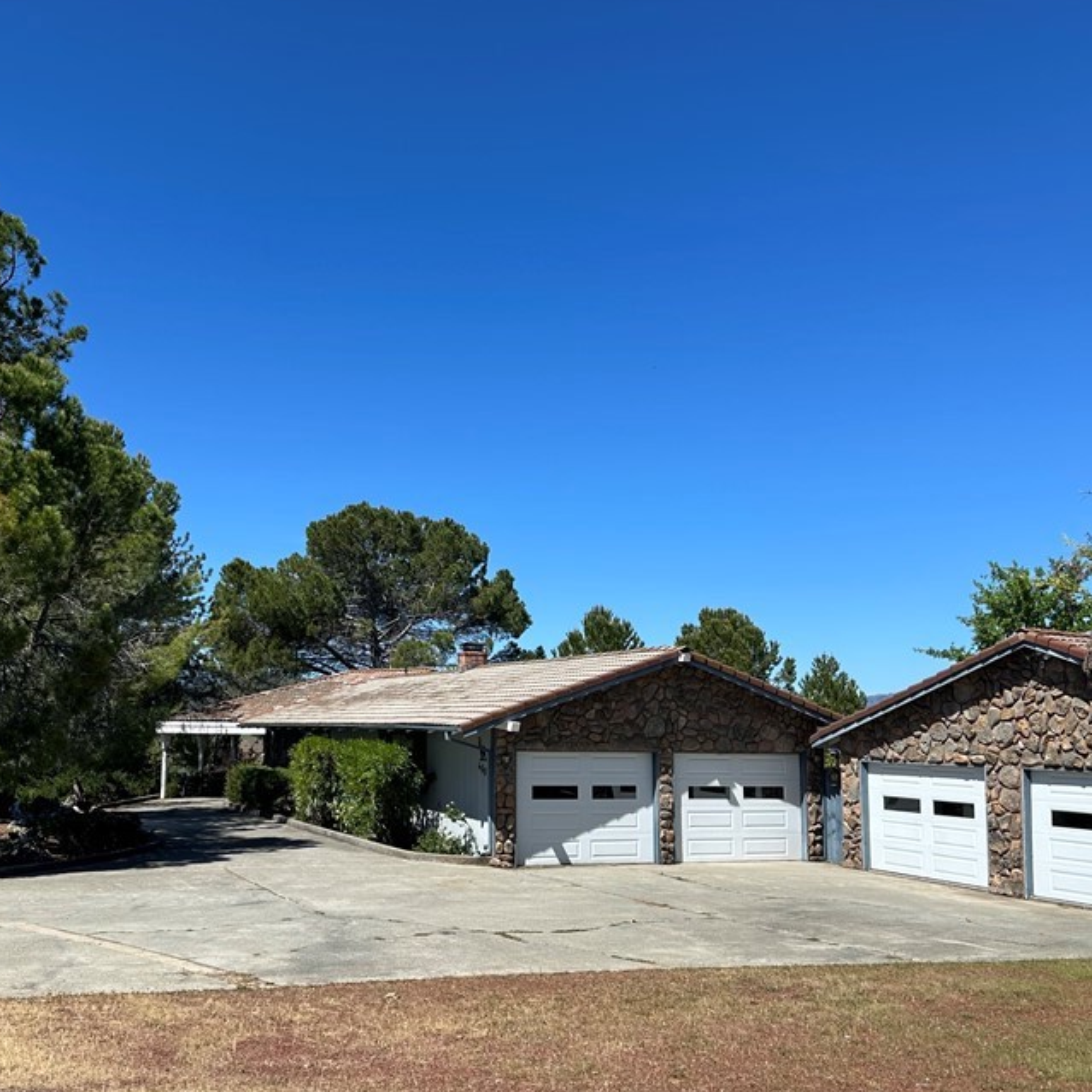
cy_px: 603
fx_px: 1213
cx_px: 465
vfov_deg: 48.4
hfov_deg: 48.3
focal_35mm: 34
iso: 80
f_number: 1.78
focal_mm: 6.86
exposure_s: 1/4762
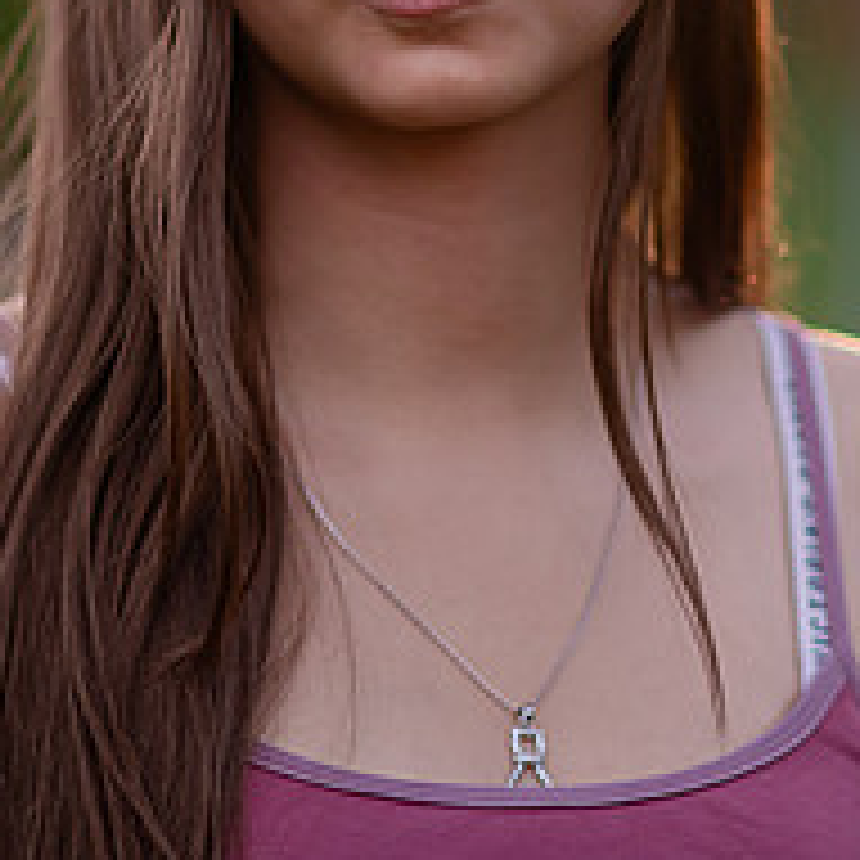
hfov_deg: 6.5
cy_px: 16
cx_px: 333
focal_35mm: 271
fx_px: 7617
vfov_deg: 6.4
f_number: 2
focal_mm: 105
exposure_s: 1/3200
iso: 800
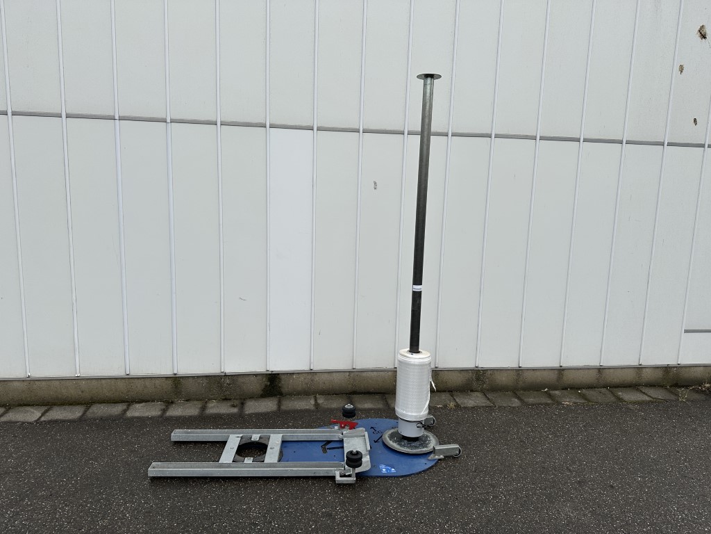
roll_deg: -0.8
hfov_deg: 71.6
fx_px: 493
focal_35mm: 24
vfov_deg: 56.8
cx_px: 356
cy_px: 267
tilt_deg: -9.3
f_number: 1.78
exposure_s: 1/4545
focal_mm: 6.86
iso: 80
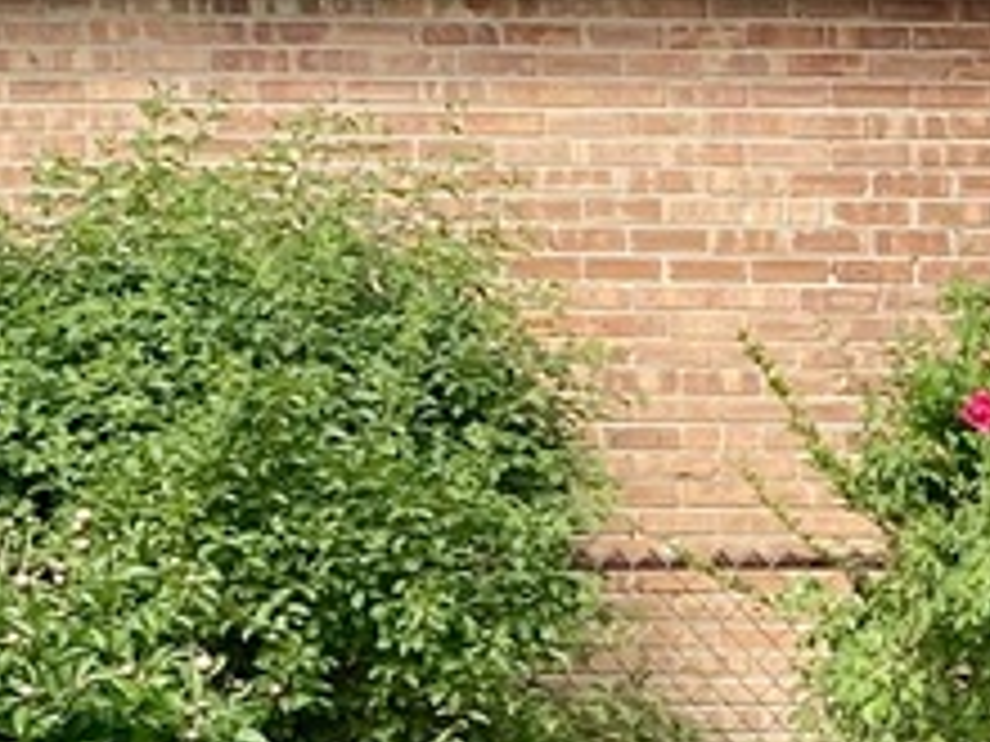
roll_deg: +0.1
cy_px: 1232
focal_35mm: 170
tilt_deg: -11.9
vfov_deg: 8.5
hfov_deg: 11.3
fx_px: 4862
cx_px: 1386
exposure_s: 1/1287
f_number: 1.8
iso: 32
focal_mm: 4.25
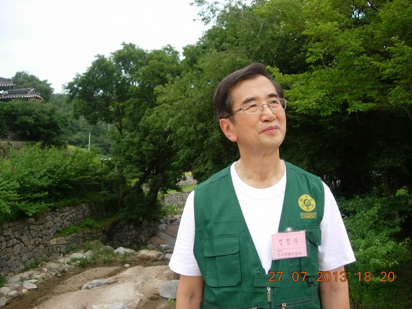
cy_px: 154
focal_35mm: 38
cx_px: 206
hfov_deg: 49.0
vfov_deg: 37.7
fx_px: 452
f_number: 2.8
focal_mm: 7.8
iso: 64
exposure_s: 1/249
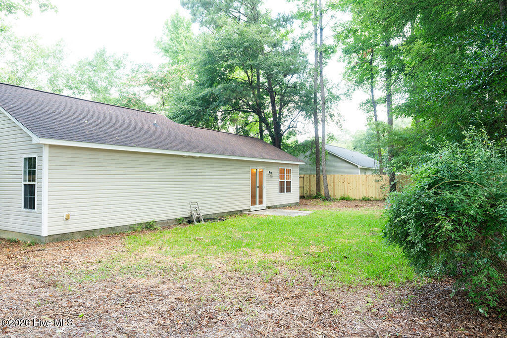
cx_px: 254
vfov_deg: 51.3
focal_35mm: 25
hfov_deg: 71.5
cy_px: 169
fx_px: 352
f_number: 4
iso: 640
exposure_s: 1/250
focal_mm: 25
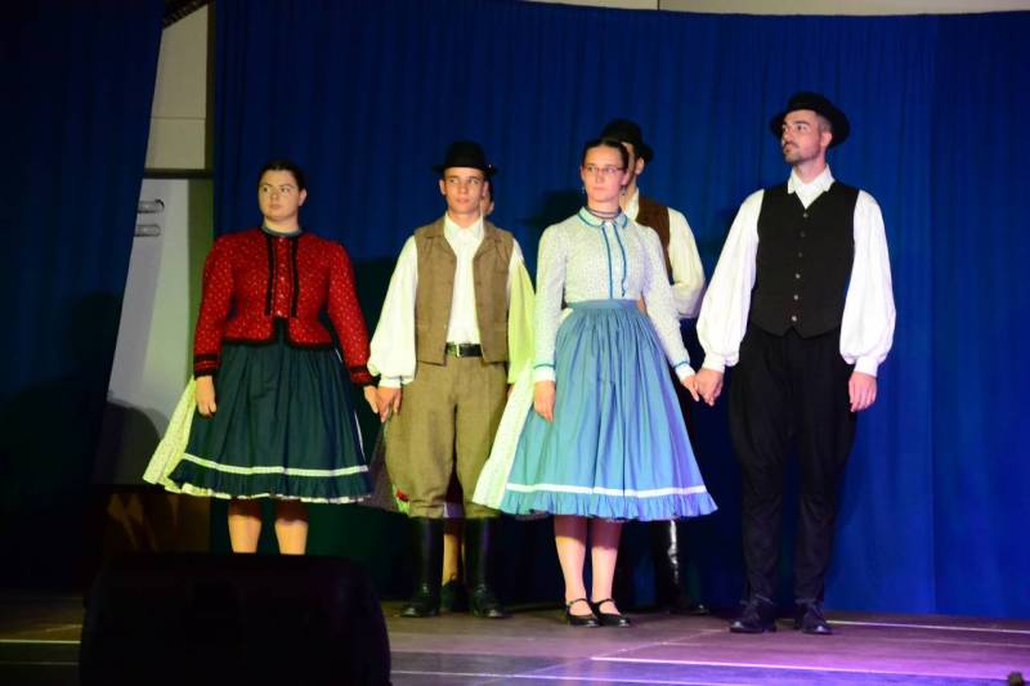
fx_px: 4505
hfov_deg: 13.0
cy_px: 343
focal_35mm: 158
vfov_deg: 8.7
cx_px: 515
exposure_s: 1/25
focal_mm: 105
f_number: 5.6
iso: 3200
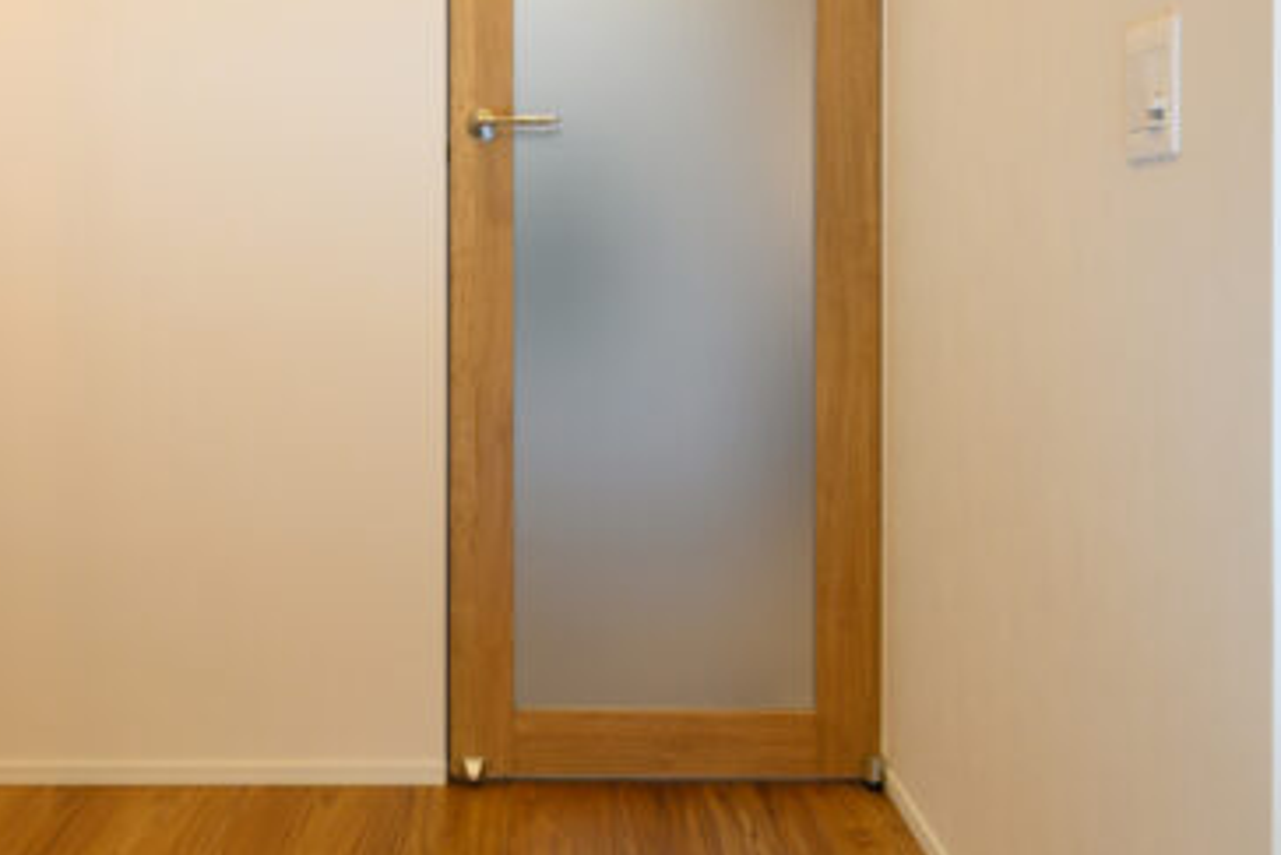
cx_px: 507
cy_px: 238
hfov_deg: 43.4
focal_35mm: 45
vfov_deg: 29.5
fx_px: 1602
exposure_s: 1/5
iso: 250
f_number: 11
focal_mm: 16
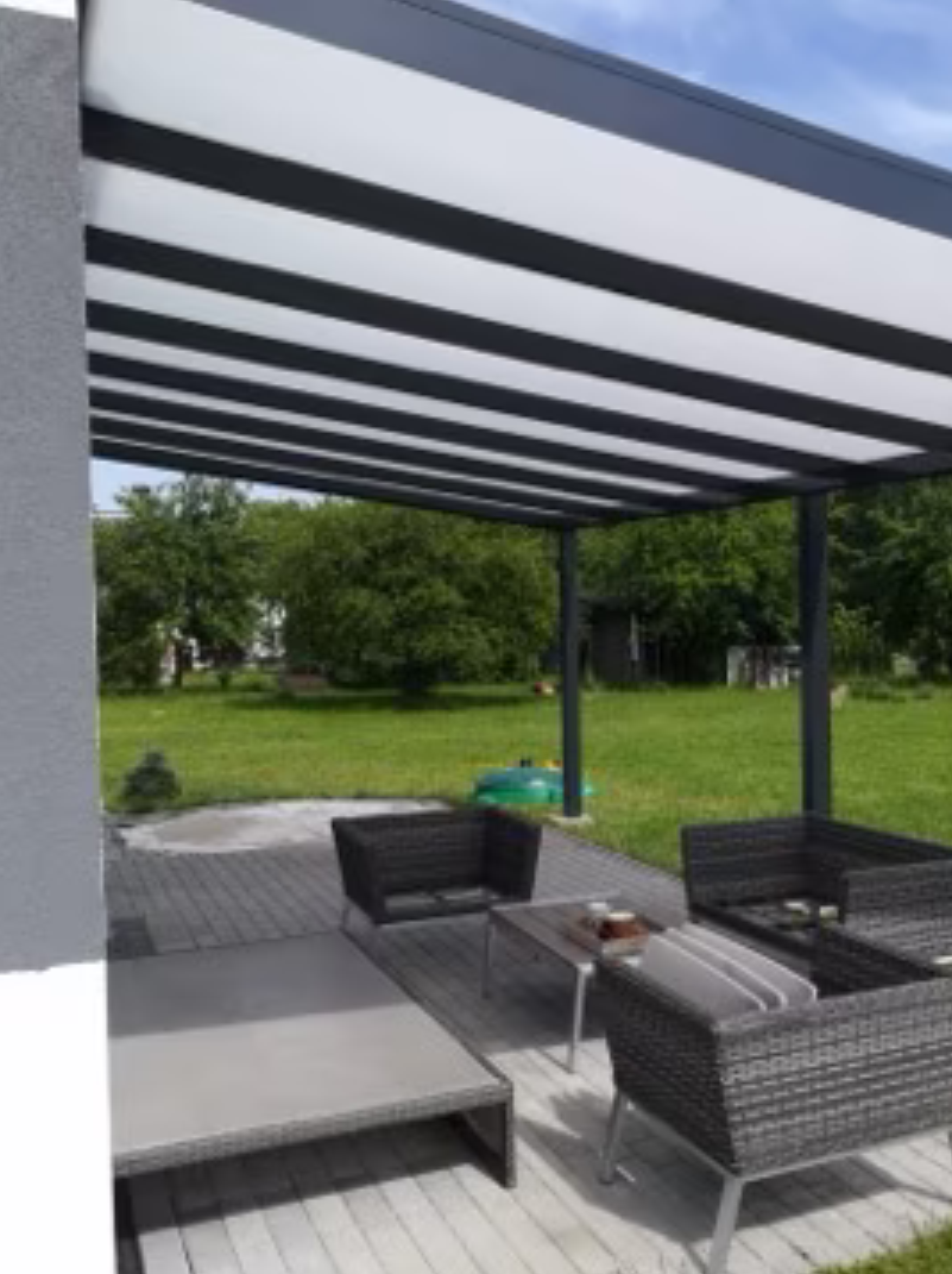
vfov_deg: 52.7
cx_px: 735
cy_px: 639
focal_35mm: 35
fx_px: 1286
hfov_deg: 39.3
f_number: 2.2
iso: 50
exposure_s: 1/870
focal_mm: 3.83
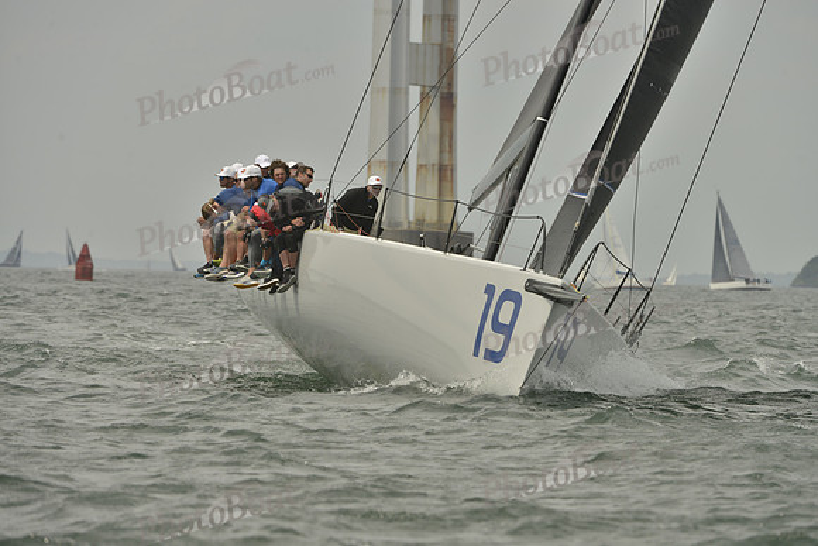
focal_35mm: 350
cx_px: 409
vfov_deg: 3.9
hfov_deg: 5.9
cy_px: 273
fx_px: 7954
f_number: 9
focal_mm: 350
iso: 280
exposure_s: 1/1000
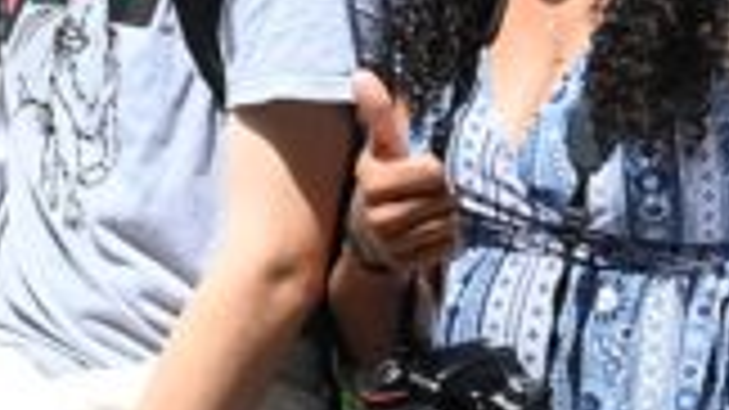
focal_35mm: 179
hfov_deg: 11.2
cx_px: -598
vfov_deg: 6.6
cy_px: -329
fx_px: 3459
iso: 200
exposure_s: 1/1000
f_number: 5
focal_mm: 36
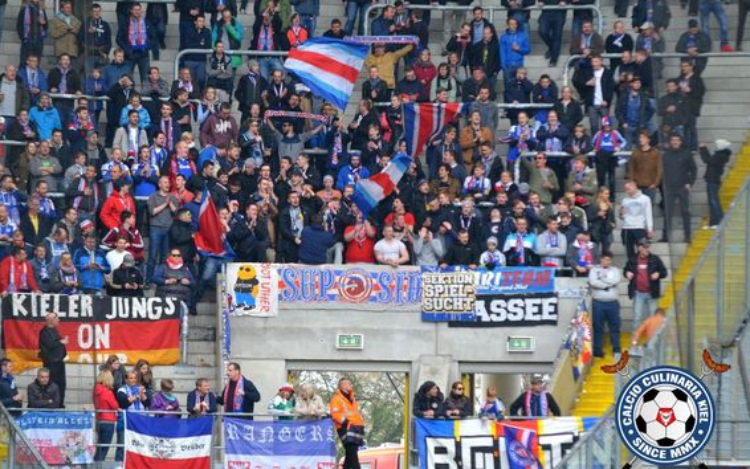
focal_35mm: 307
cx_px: 376
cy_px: 243
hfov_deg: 6.8
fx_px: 6276
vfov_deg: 4.3
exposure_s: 1/1000
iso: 500
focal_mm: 200
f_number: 4
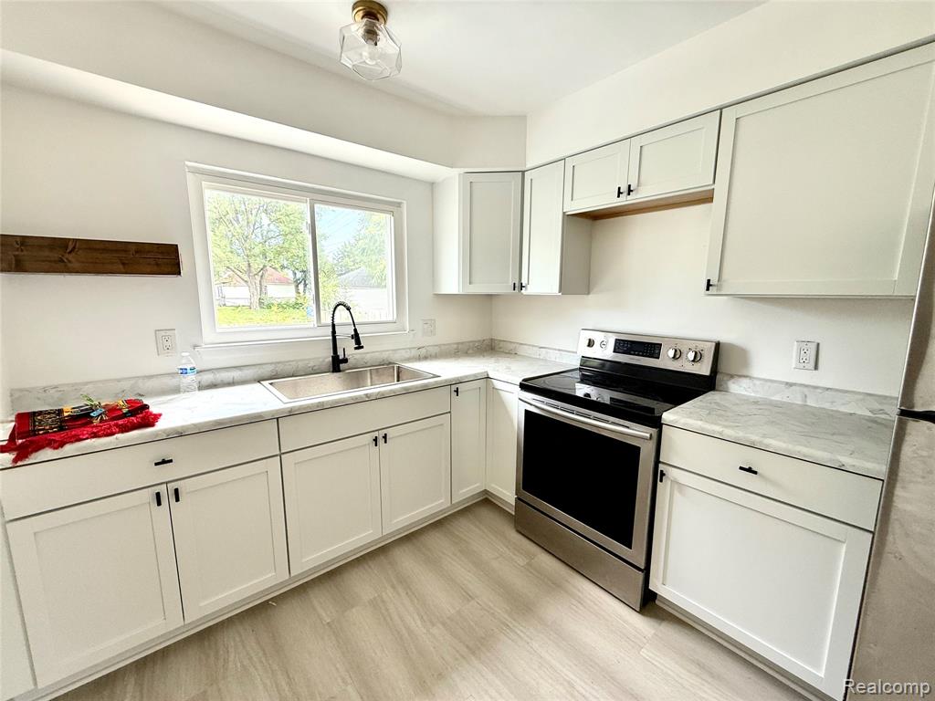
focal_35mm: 14
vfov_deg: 85.7
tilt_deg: -7.8
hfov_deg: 102.1
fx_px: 378
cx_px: 468
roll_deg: -0.2
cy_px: 350
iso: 64
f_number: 2.2
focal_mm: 2.22
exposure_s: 1/102
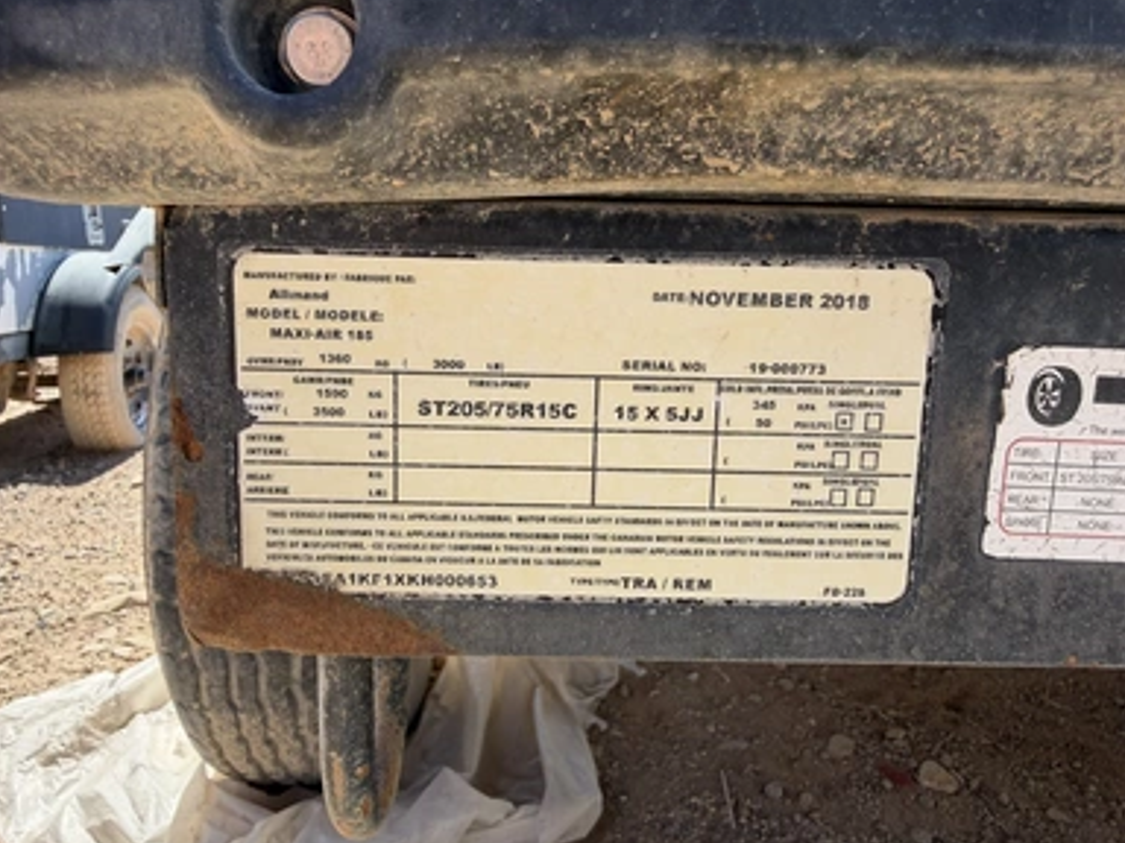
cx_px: 551
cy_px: 416
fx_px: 812
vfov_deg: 54.9
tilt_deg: -10.1
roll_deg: +0.0
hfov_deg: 69.4
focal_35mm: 25
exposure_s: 1/507
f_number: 2.2
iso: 50
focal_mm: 2.22
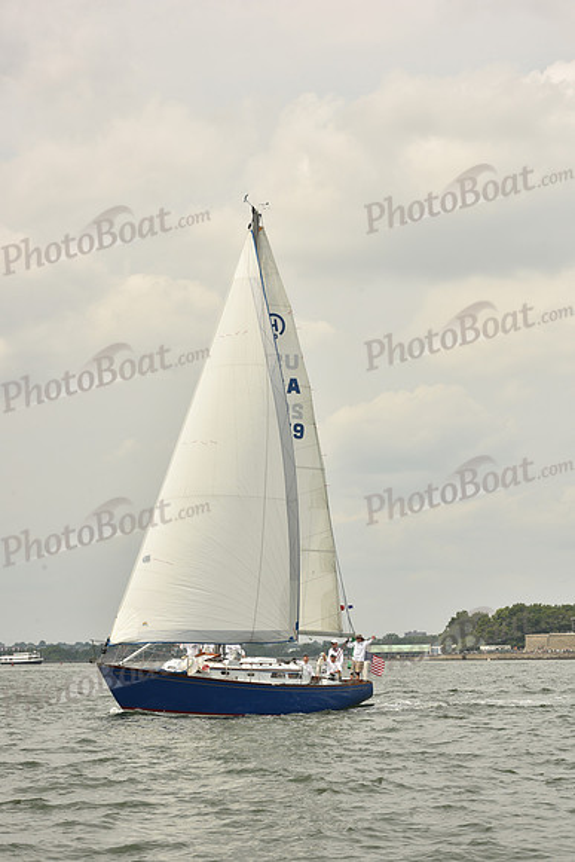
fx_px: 1963
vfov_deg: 24.8
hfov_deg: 16.7
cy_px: 431
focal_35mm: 82
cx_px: 288
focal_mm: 82
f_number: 11
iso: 250
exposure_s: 1/640
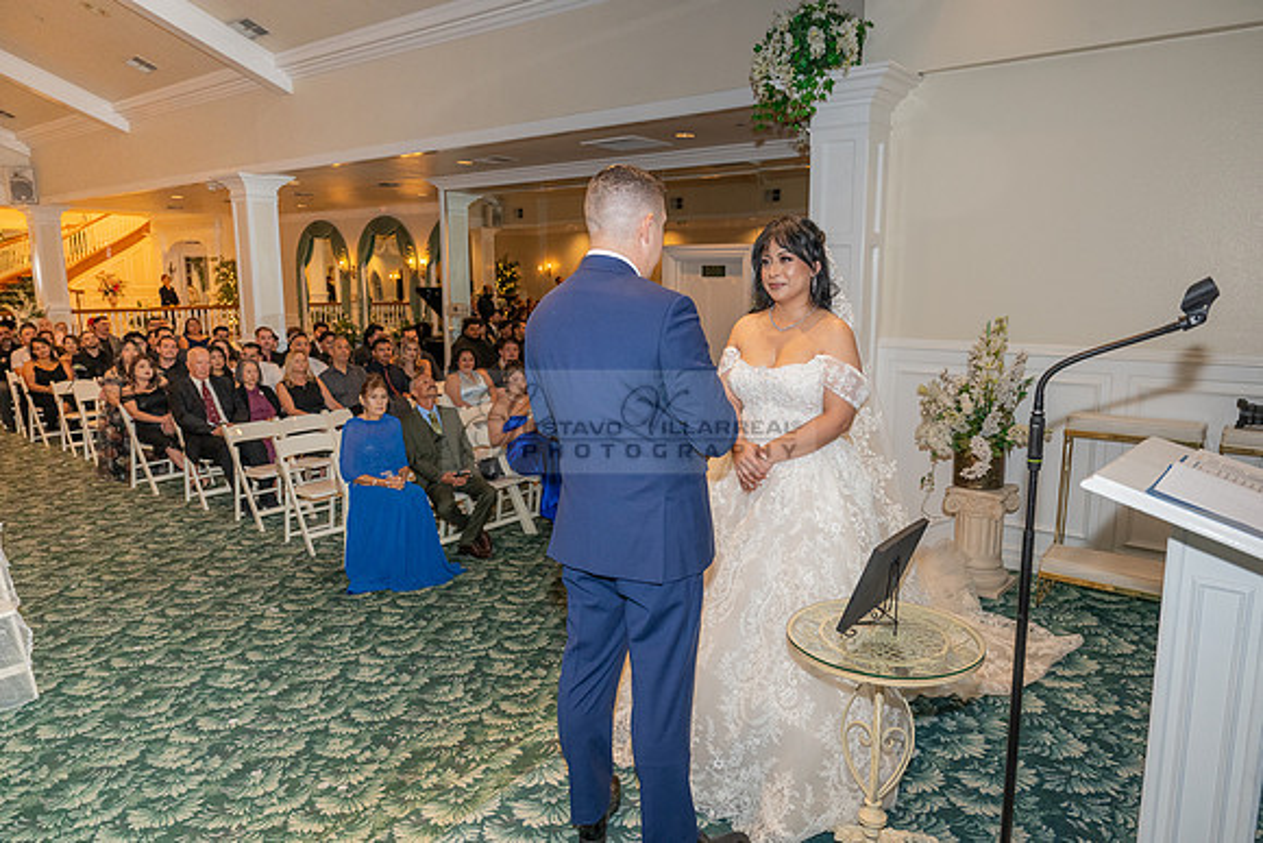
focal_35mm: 24
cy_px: 422
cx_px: 632
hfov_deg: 73.7
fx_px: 842
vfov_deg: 53.2
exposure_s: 1/200
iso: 1600
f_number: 3.5
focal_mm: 24
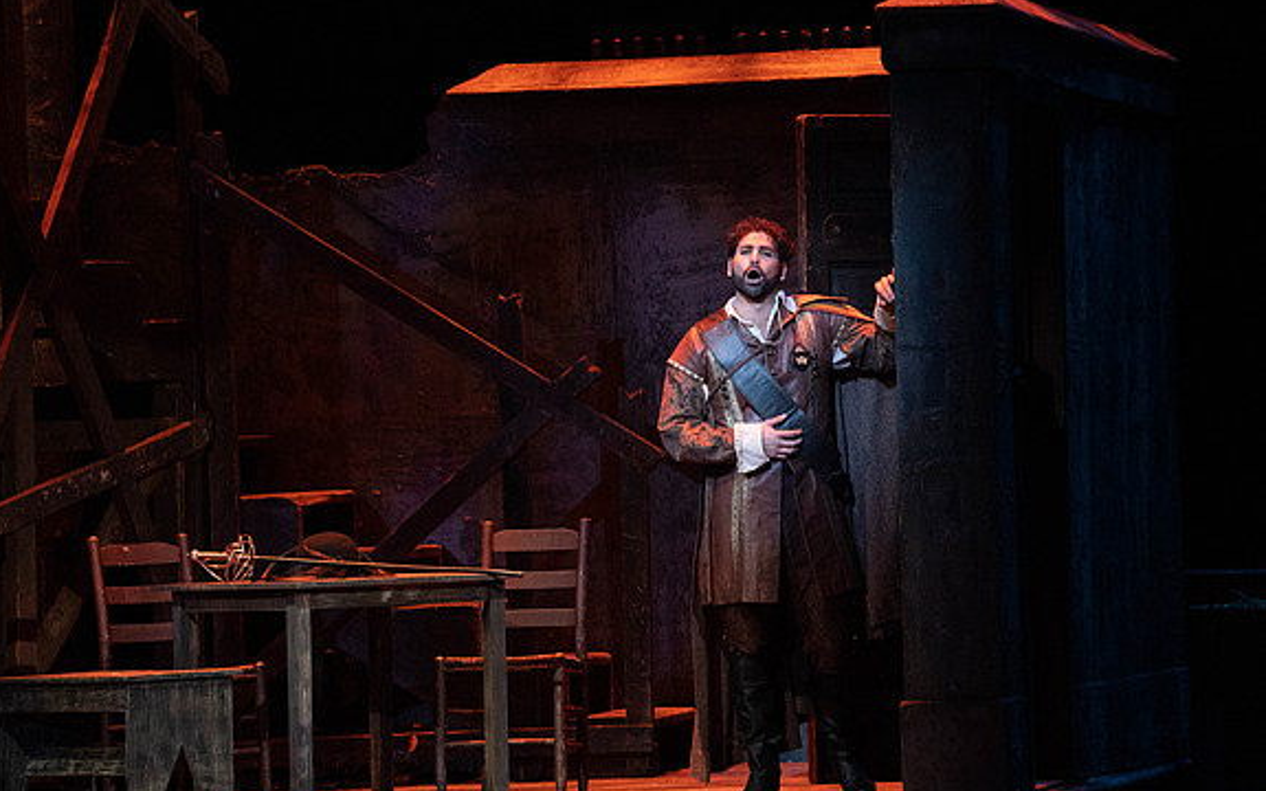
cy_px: 360
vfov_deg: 5.8
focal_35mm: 225
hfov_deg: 9.3
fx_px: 7763
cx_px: 692
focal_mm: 200
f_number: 5.6
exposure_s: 1/250
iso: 6400
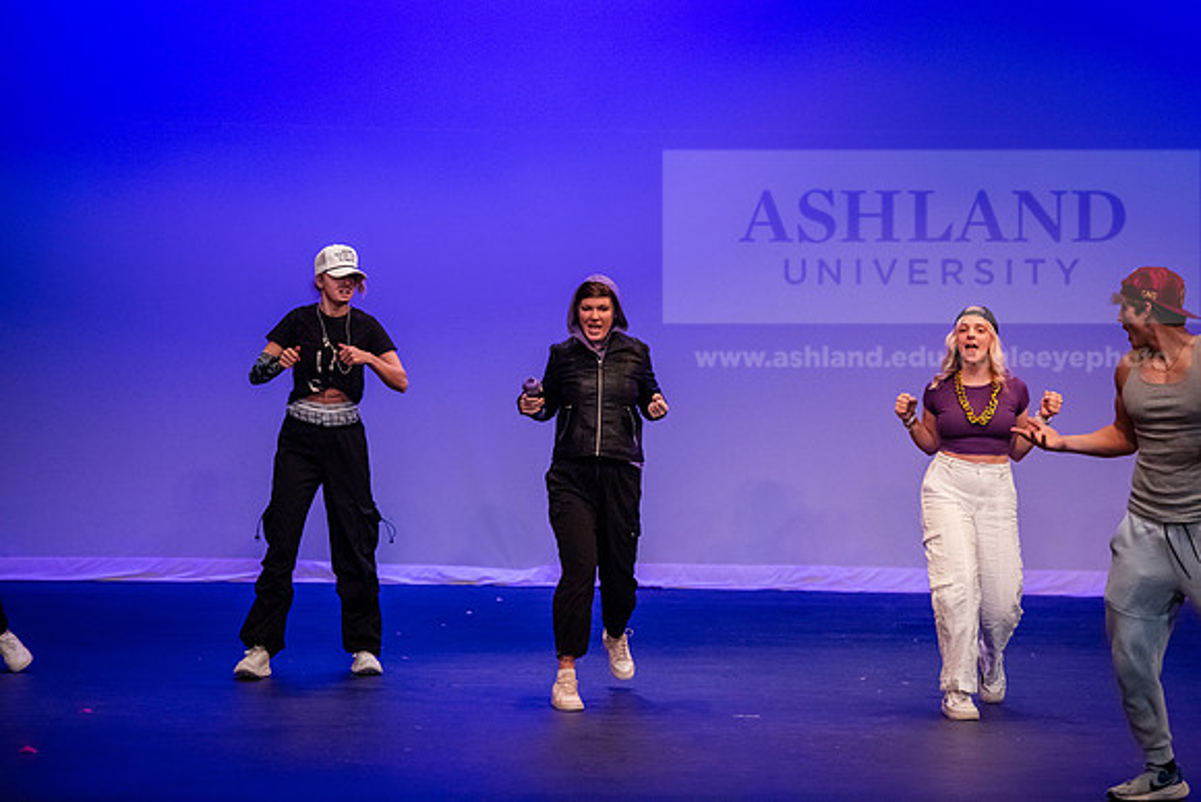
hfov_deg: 12.1
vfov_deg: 8.1
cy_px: 401
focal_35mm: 170
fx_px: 5672
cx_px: 600
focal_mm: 170
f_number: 3.5
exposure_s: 1/320
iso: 4000
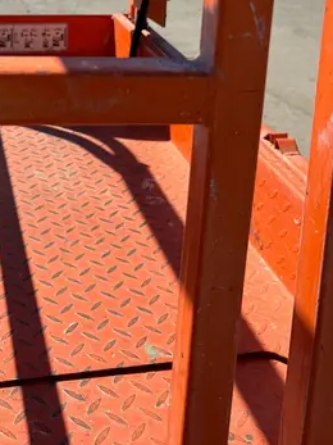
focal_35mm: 55
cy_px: -19
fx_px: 706
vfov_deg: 31.8
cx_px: 99
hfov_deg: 26.3
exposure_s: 1/2639
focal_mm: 5.96
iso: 50
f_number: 1.6
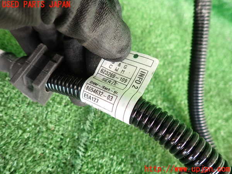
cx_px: 116
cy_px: 87
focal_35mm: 25
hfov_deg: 69.4
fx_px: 168
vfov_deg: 54.9
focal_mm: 4.5
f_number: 2
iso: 200
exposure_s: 1/60
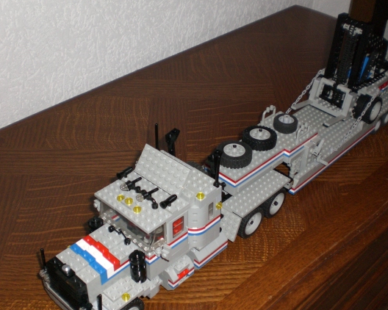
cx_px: 218
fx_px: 517
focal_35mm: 45
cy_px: 168
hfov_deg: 41.1
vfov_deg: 33.4
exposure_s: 1/60
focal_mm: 6.3
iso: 200
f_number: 3.1
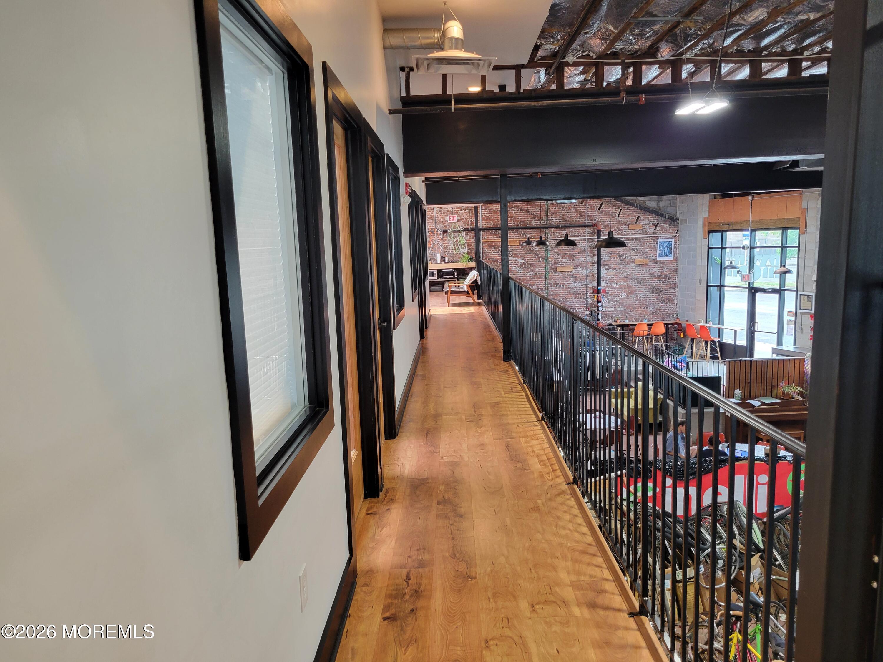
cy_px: 331
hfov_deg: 67.3
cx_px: 442
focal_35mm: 26
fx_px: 663
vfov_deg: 53.1
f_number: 1.8
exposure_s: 1/120
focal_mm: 5.4
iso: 200
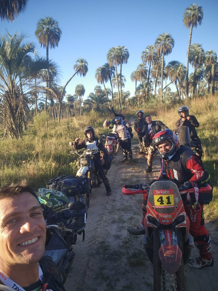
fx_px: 210
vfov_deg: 69.4
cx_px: 109
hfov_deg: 54.9
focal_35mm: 25
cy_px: 146
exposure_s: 1/203
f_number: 2.2
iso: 25
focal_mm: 3.3
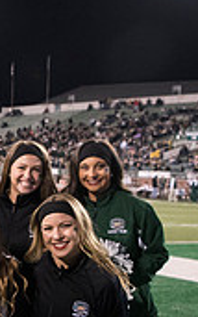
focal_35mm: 83
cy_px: 260
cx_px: -192
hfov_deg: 13.6
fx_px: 716
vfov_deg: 24.5
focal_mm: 24
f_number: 3.2
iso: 4000
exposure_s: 1/800
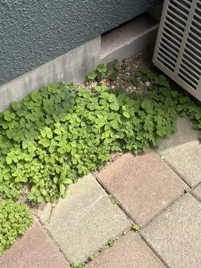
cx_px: 85
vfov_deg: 34.9
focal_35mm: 54
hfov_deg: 27.0
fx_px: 418
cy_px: 72
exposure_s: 1/782
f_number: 1.6
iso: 50
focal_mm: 5.96
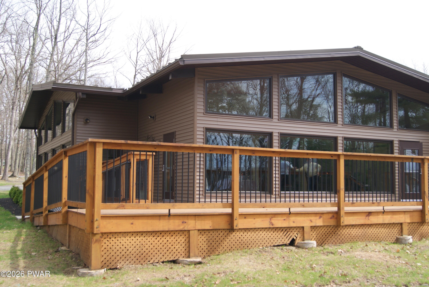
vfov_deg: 34.3
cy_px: 144
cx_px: 214
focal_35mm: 39
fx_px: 465
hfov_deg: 49.5
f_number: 5
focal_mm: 26
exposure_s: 1/160
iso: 100
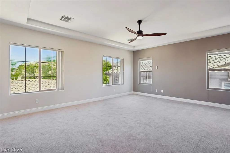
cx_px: 115
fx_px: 102
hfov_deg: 96.8
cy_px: 76
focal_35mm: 16
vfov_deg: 73.7
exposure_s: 1/30
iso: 250
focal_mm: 16
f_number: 8
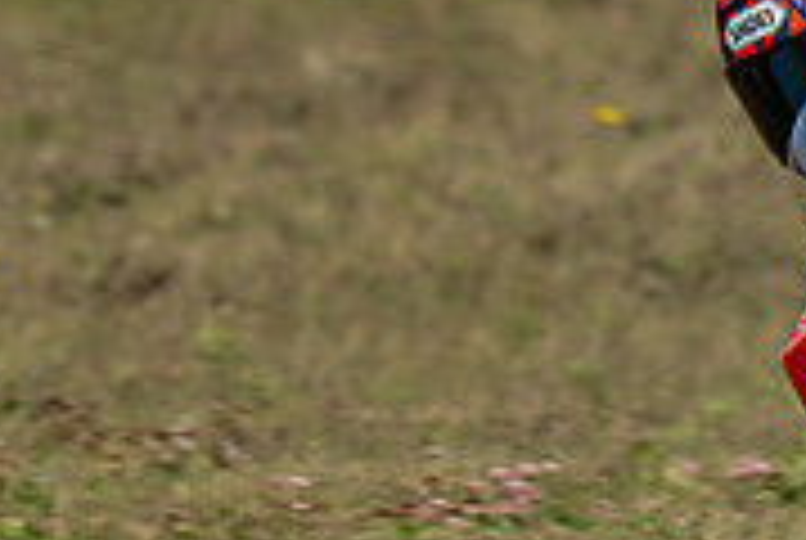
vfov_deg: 1.0
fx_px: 32405
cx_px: 1136
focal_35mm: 1445
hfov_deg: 1.4
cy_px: 396
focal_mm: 360
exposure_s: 1/800
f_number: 6.3
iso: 90
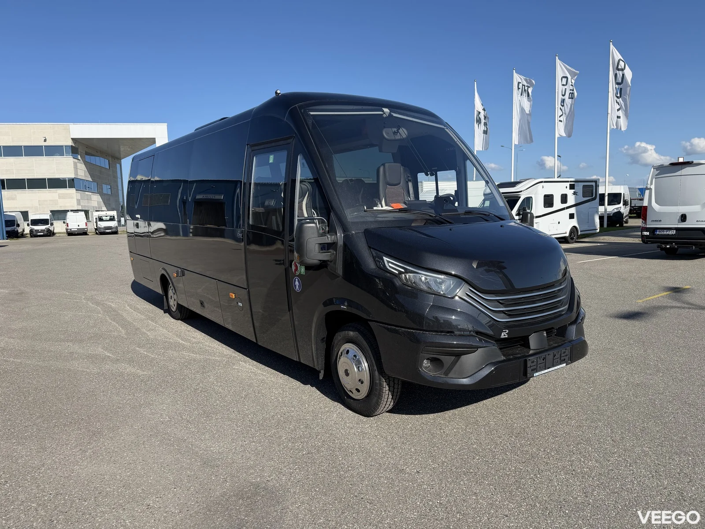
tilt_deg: -6.2
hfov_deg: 71.6
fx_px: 489
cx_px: 352
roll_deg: +1.4
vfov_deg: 56.8
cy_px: 264
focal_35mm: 24
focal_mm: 6.76
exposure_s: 1/4167
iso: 80
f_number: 1.78
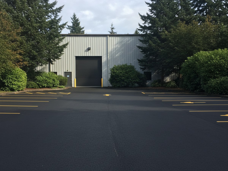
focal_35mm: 23
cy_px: 86
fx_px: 151
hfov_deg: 73.9
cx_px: 114
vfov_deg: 58.9
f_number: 1.8
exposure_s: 1/999
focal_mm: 6.4
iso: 1045
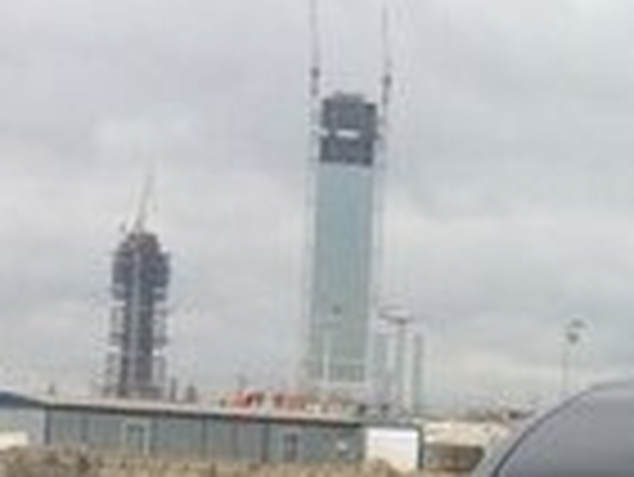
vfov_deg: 10.8
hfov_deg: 13.0
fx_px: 2493
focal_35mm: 136
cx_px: 1178
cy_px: 497
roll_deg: -2.9
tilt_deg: -0.5
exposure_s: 1/1368
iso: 32
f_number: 2.2
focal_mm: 4.15
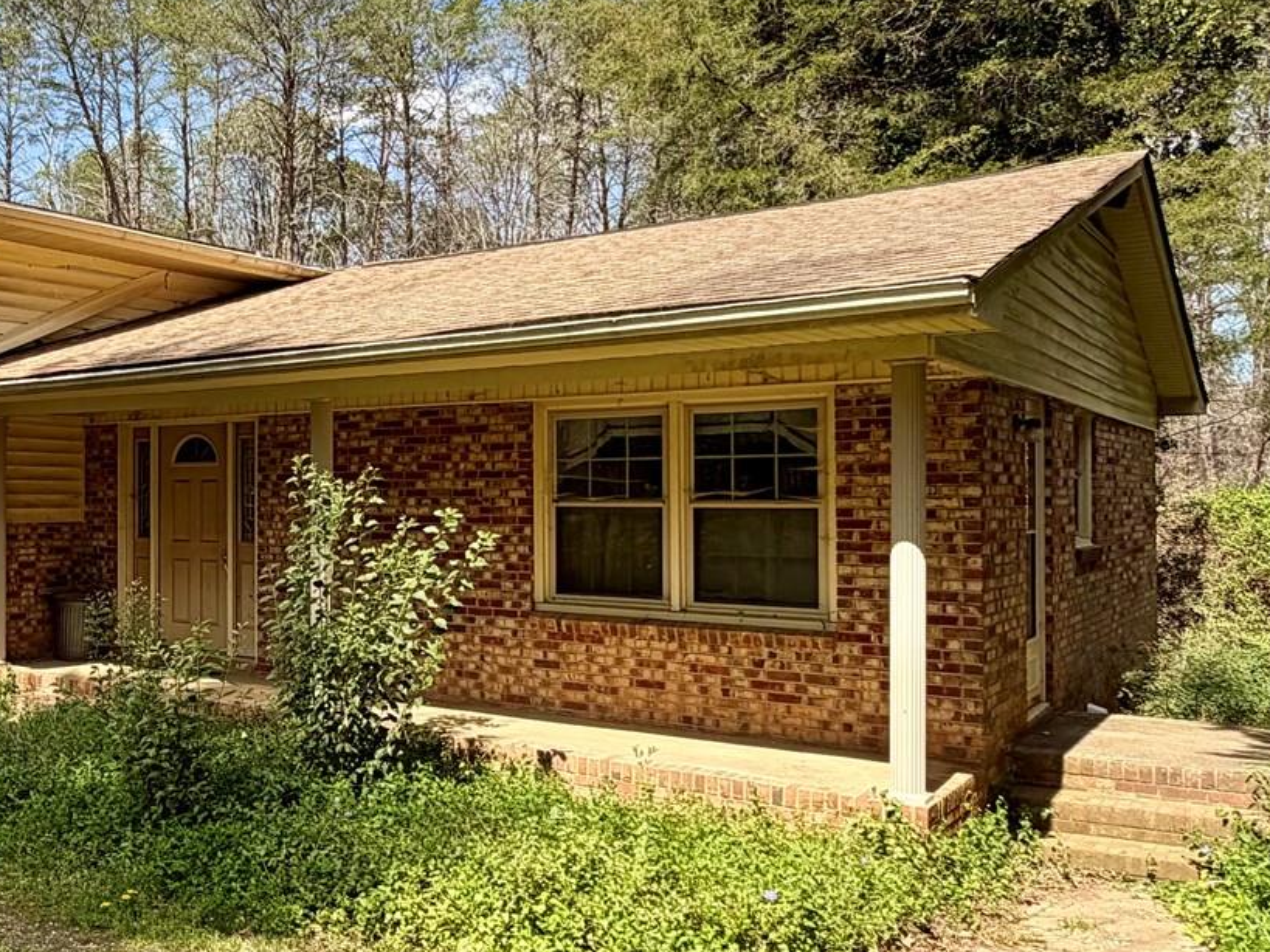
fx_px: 1284
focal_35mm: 35
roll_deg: +0.7
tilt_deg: +0.4
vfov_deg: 40.7
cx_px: 202
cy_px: 484
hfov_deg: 48.7
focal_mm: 2.22
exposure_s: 1/770
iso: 40
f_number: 2.2
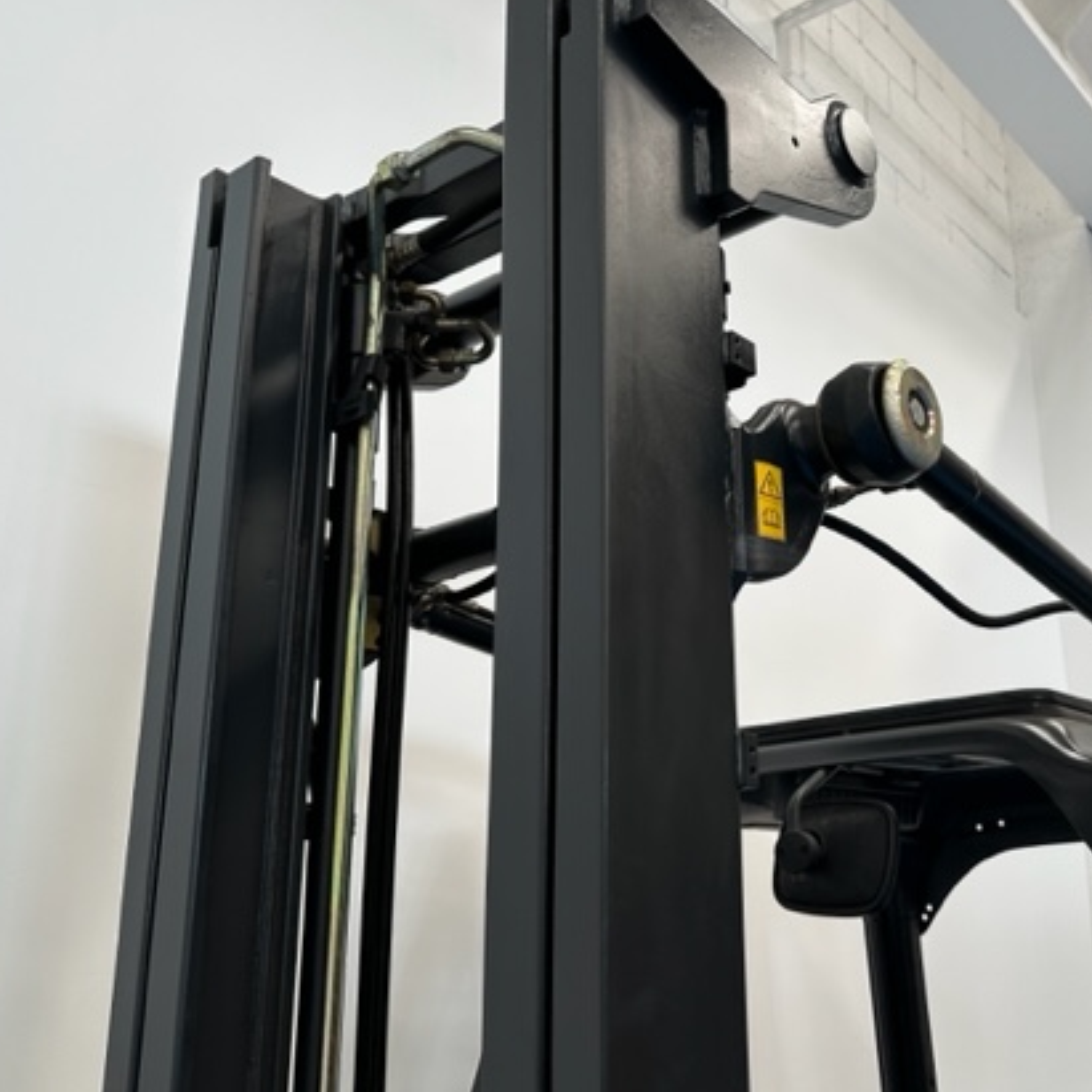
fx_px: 1178
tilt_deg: +18.1
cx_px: 771
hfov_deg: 48.5
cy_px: 526
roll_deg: +0.6
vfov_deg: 49.7
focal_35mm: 33
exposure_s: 1/121
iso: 80
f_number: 1.78
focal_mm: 6.86
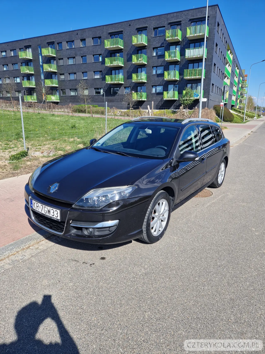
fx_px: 235
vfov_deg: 73.9
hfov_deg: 58.9
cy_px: 177
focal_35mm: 23
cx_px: 132
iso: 50
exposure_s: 1/1340
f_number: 1.8
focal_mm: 5.4
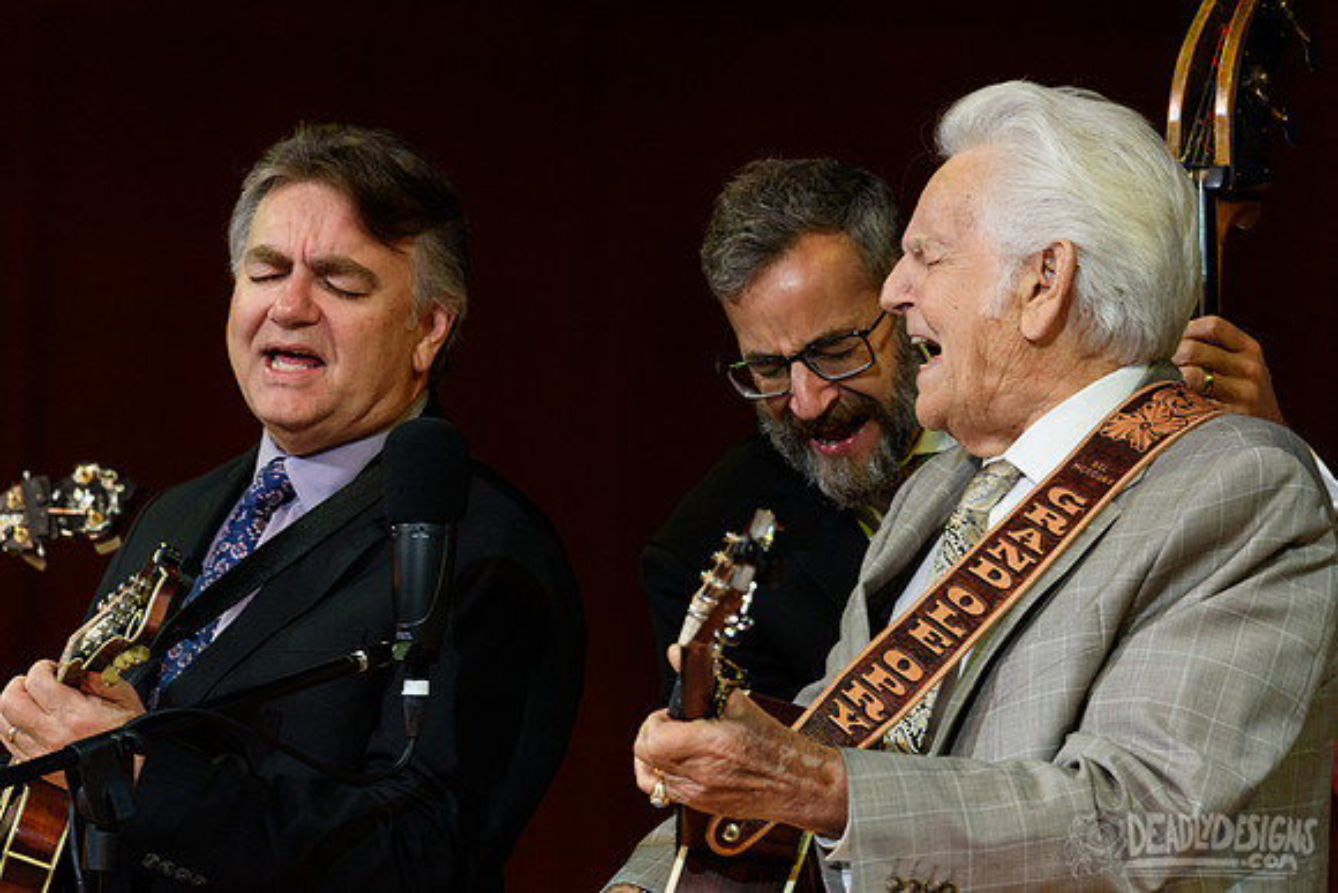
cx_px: 659
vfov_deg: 2.9
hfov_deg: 4.4
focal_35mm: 474
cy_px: 423
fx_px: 17603
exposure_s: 1/320
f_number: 6
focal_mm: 450
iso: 2500
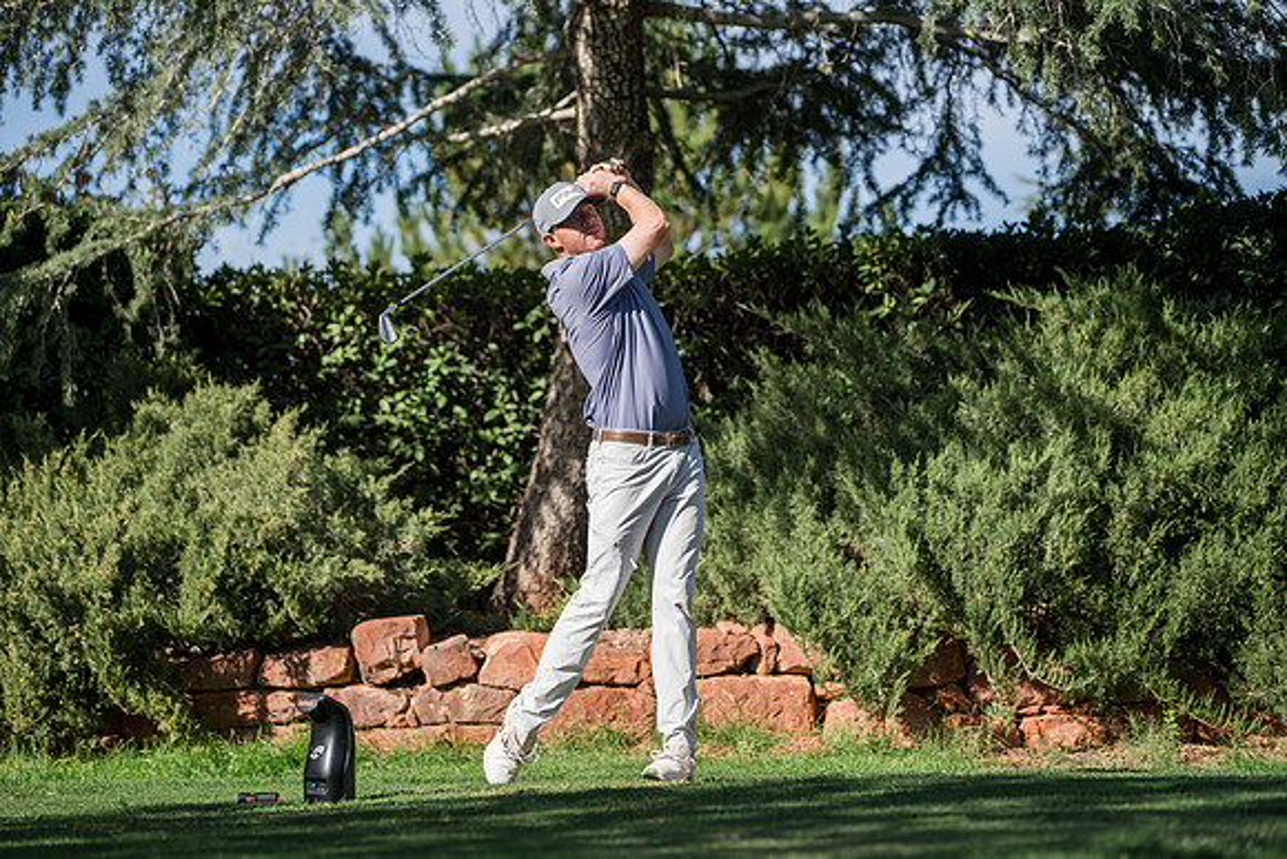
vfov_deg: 14.4
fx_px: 3397
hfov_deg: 21.5
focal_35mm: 95
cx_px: 644
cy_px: 430
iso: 320
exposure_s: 1/4000
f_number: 2.8
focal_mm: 95
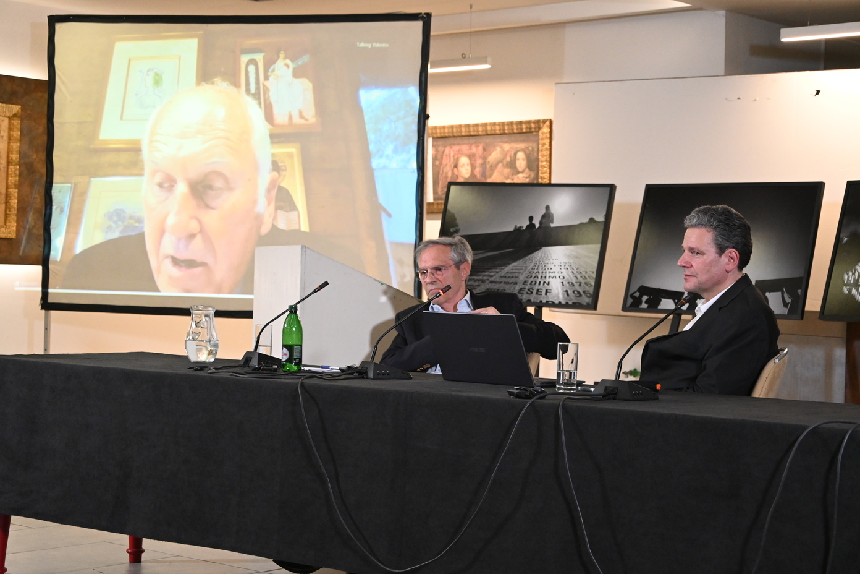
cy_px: 287
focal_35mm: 68
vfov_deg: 20.2
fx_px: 1612
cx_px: 430
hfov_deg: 29.9
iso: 3200
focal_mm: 45
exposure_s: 1/80
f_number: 4.8
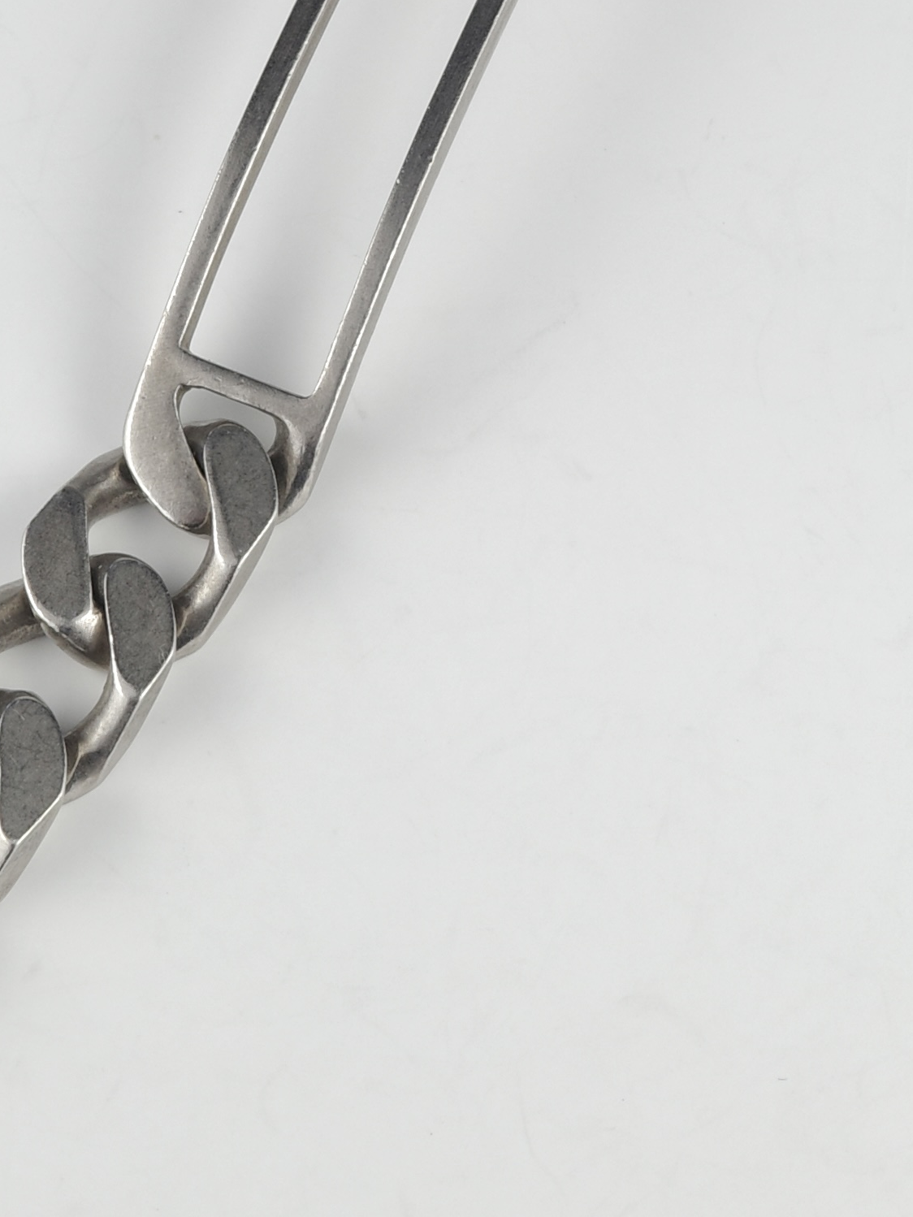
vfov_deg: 12.8
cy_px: 223
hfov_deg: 9.6
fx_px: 5414
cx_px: 357
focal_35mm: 154
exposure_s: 1/20
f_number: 11
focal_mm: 26
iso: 100
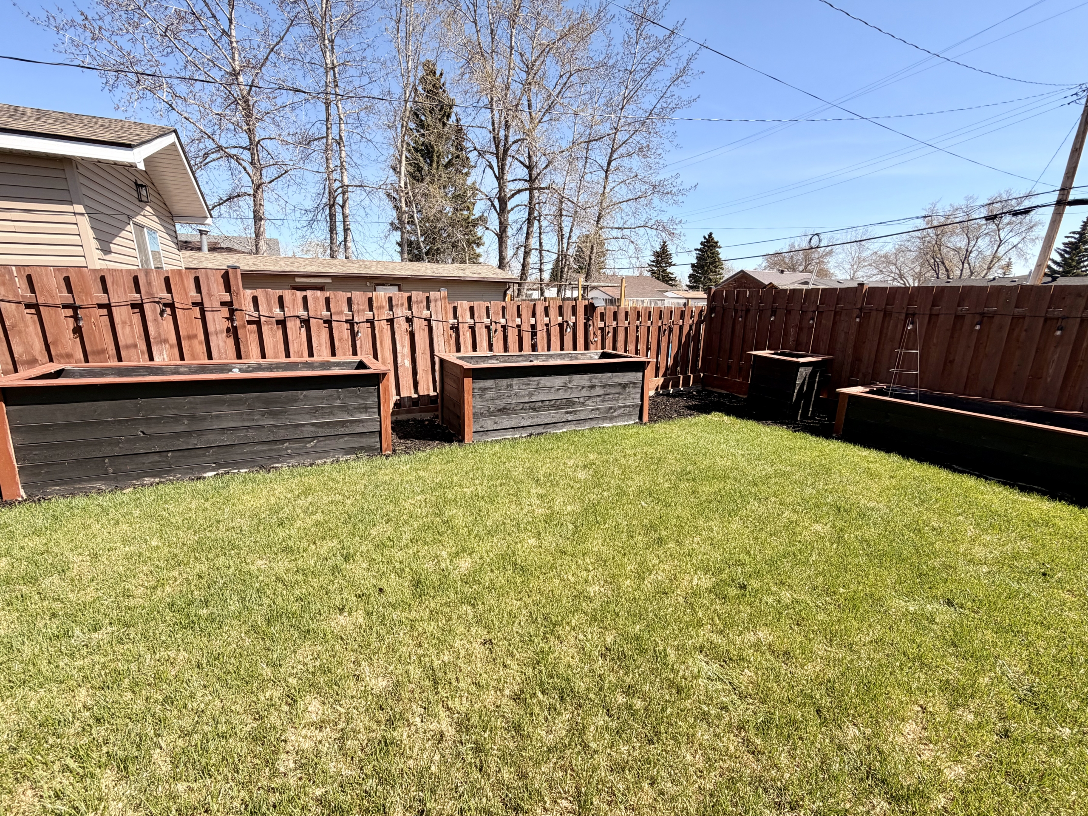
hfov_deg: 102.1
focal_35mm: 14
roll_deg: -1.3
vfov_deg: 85.7
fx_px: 440
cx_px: 544
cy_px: 408
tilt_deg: -13.9
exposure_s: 1/770
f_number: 2.2
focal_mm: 2.22
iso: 40
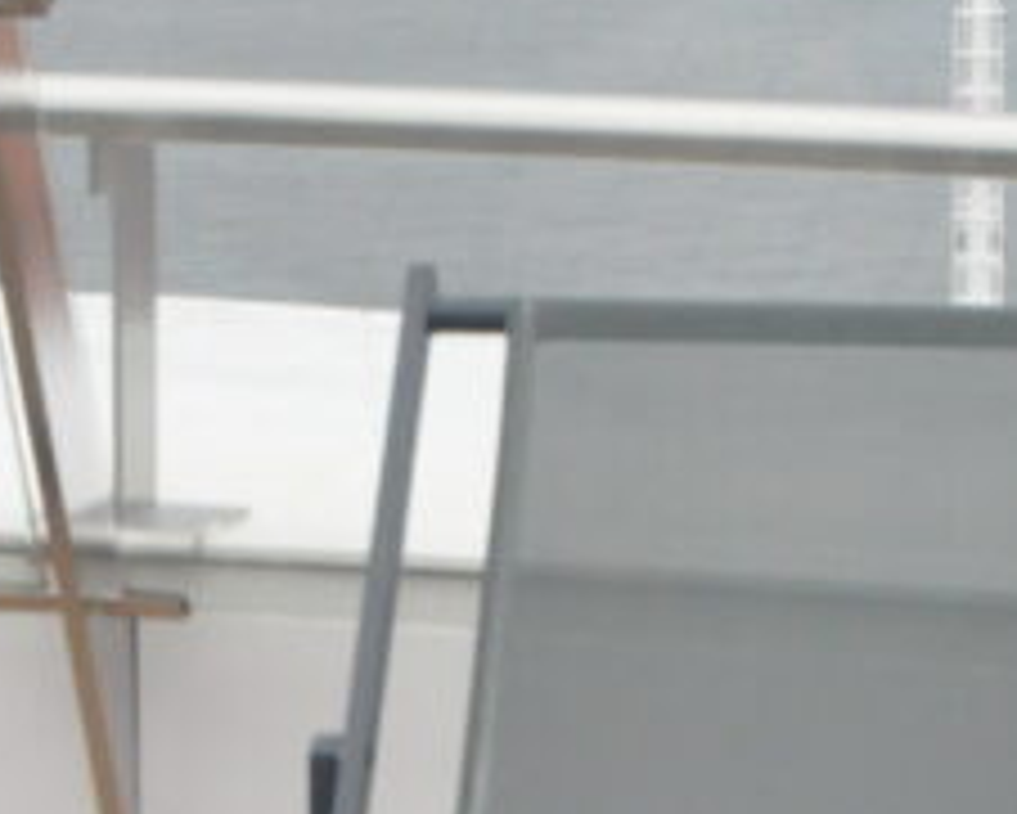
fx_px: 7679
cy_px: -157
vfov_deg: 6.0
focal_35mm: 255
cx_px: 216
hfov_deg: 7.6
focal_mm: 40
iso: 2500
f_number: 11
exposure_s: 1/4000
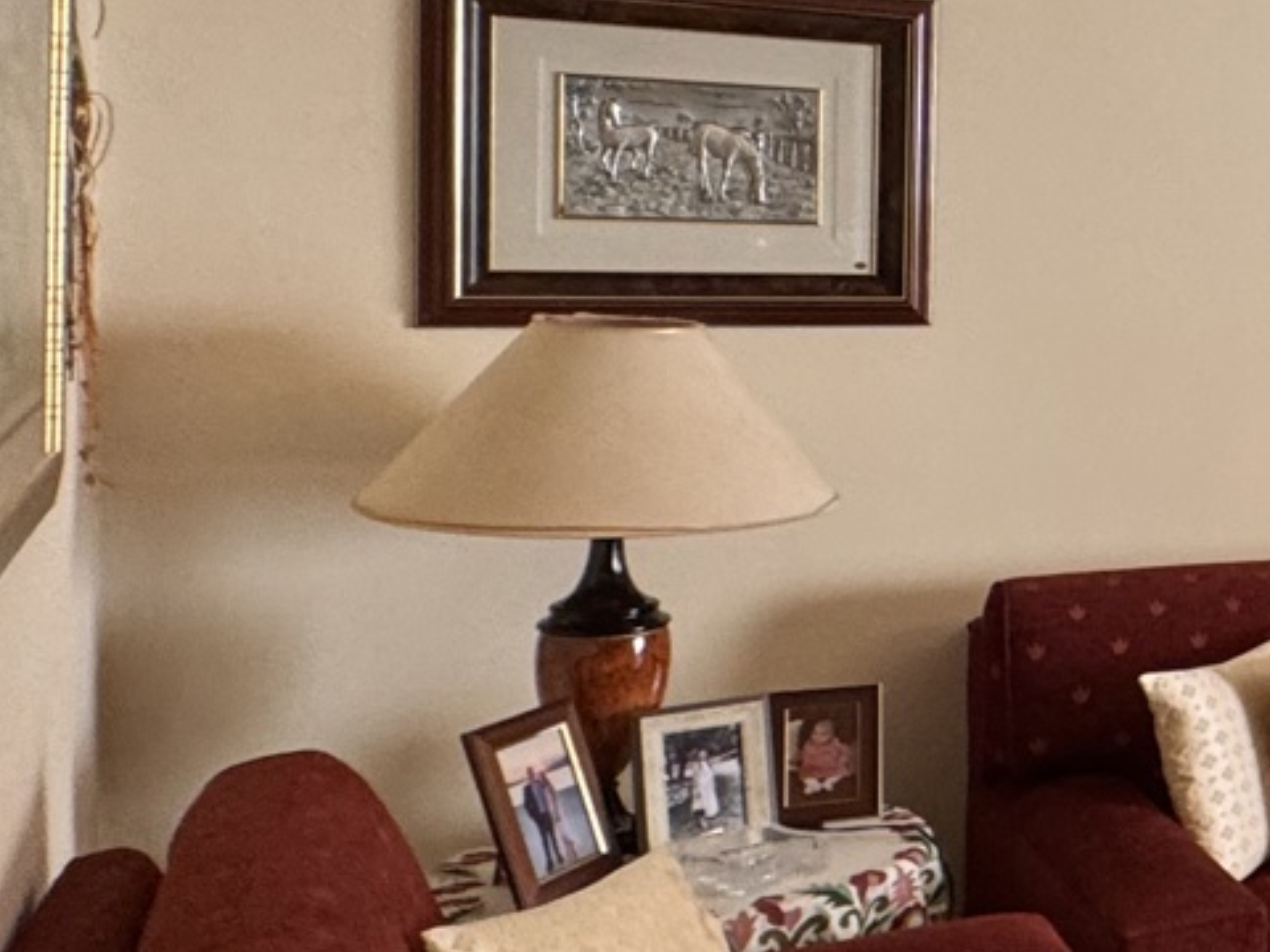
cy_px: 301
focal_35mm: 56
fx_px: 2055
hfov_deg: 23.2
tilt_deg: -1.8
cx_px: 2143
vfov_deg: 25.9
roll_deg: -2.0
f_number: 2.2
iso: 160
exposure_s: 1/50
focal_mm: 2.22
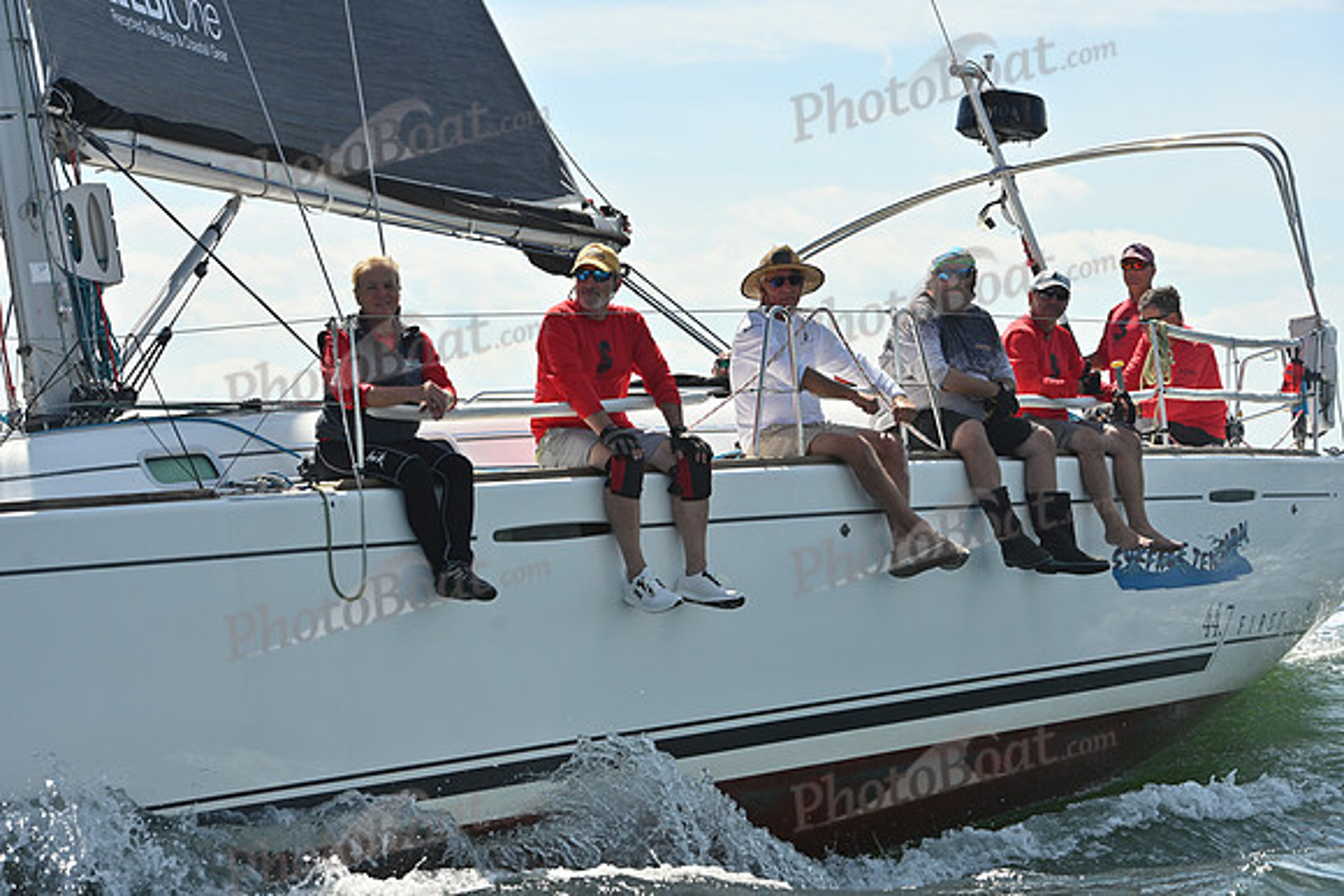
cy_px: 448
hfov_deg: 20.4
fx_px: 3734
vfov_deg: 13.7
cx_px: 672
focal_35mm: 100
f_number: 9
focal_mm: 100
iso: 250
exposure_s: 1/1250
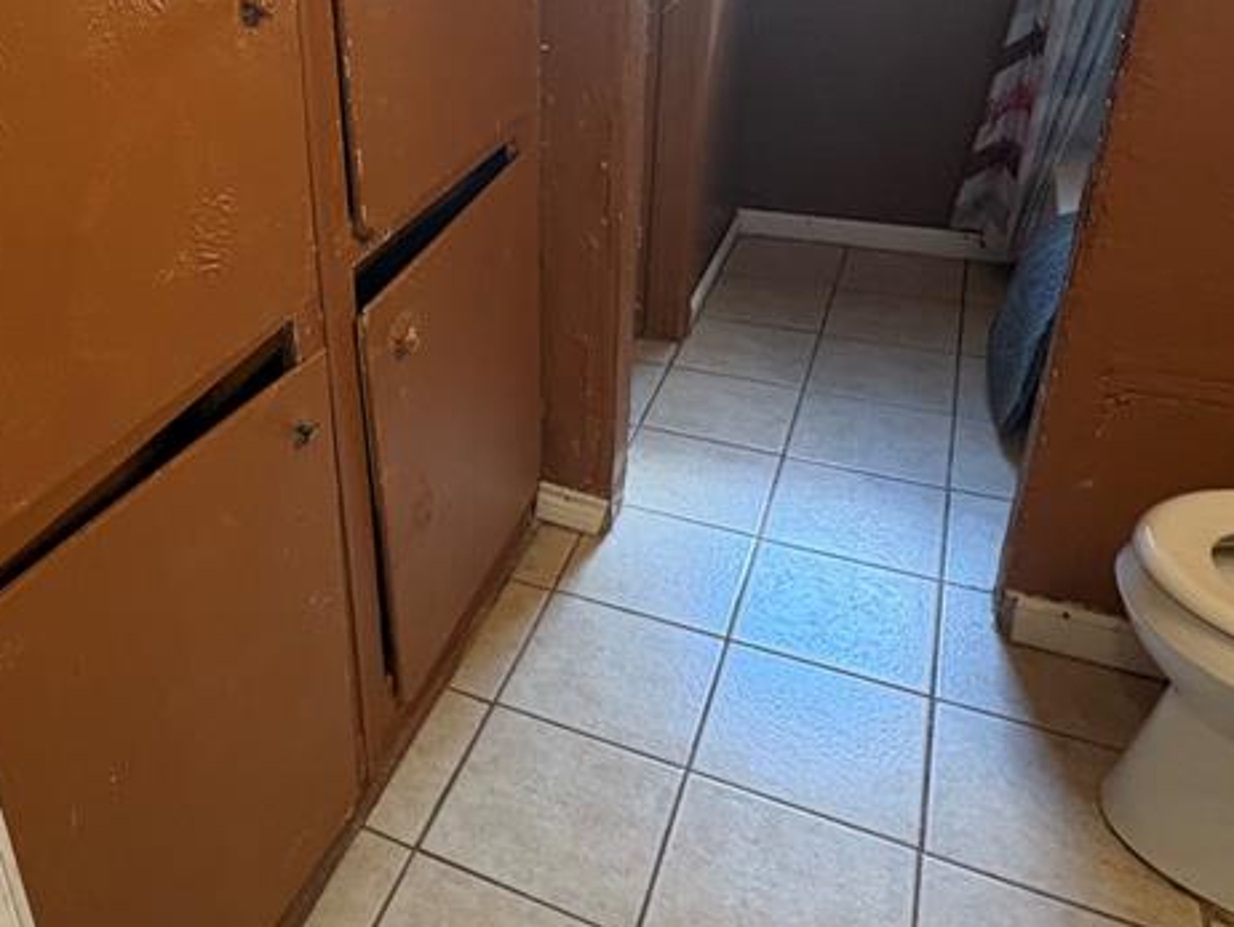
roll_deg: +6.7
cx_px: 280
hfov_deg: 55.0
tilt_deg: -22.2
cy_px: 291
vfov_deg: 44.6
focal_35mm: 31
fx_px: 1106
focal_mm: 2.22
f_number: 2.2
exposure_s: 1/60
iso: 400
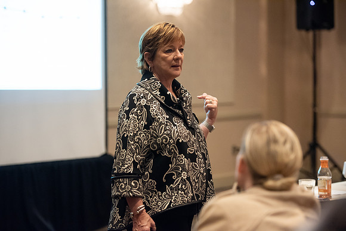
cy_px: 116
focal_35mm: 110
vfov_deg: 12.5
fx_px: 1057
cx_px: 173
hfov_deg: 18.6
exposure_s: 1/200
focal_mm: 110
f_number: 2.8
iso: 4000
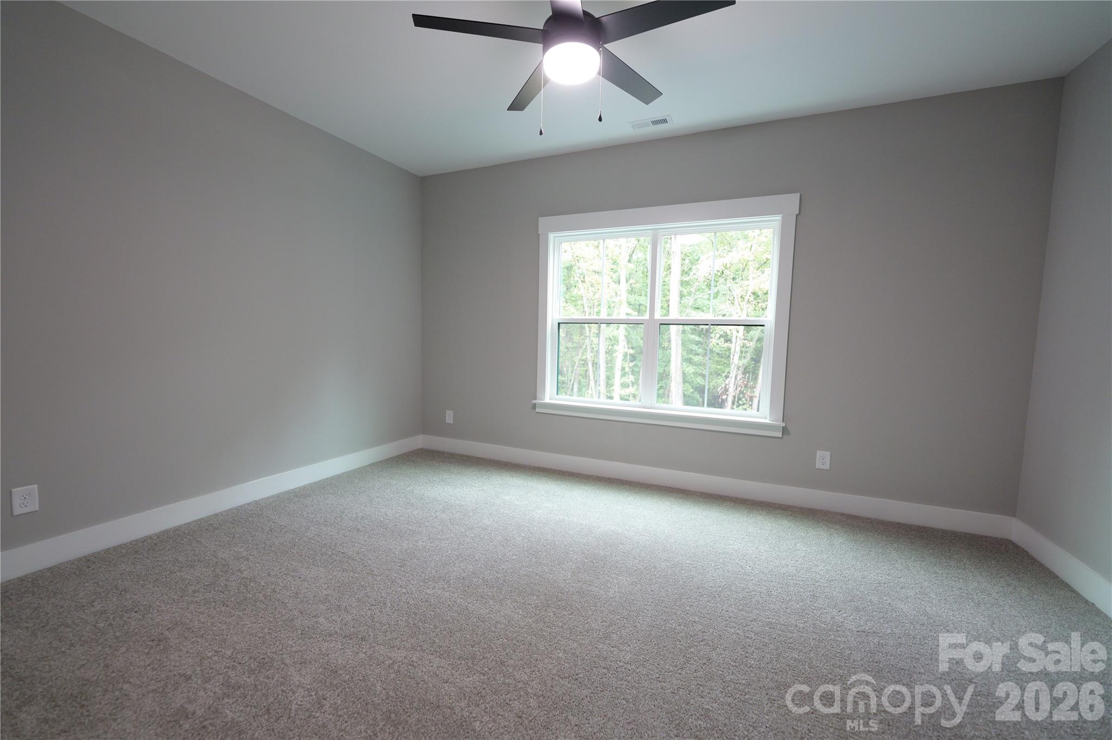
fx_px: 432
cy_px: 370
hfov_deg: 104.3
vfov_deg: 81.1
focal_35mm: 14
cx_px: 556
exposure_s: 1/160
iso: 2500
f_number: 2.8
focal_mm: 14
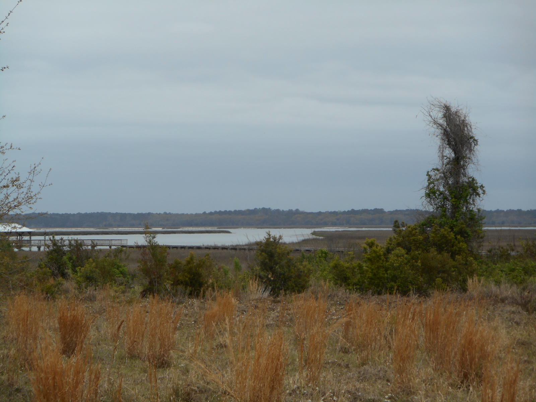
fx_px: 2075
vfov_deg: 11.1
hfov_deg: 14.7
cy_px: 201
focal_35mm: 134
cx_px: 268
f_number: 6.1
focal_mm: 23.9
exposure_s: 1/320
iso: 80
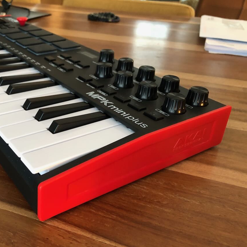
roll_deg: -0.9
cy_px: 134
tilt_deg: -31.4
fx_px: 299
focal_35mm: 37
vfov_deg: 44.9
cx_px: 68
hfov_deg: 43.8
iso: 100
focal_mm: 4
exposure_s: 1/11
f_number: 1.8
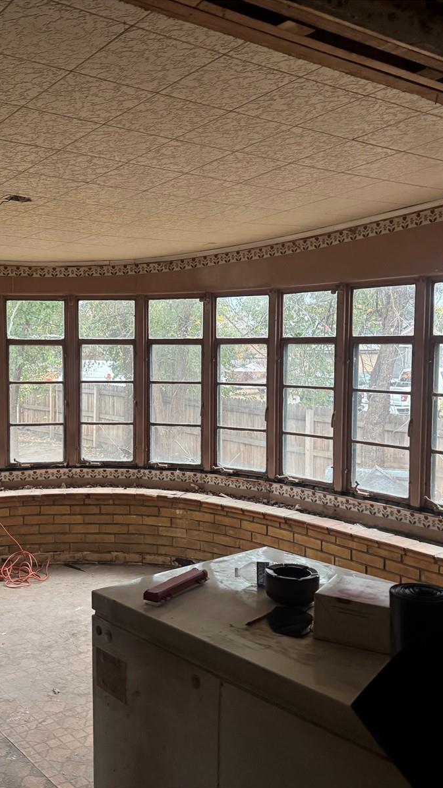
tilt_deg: -3.6
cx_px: 136
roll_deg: +0.8
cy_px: 394
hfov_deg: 33.3
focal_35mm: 35
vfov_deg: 56.6
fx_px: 731
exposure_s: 1/60
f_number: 1.78
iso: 500
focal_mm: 6.76
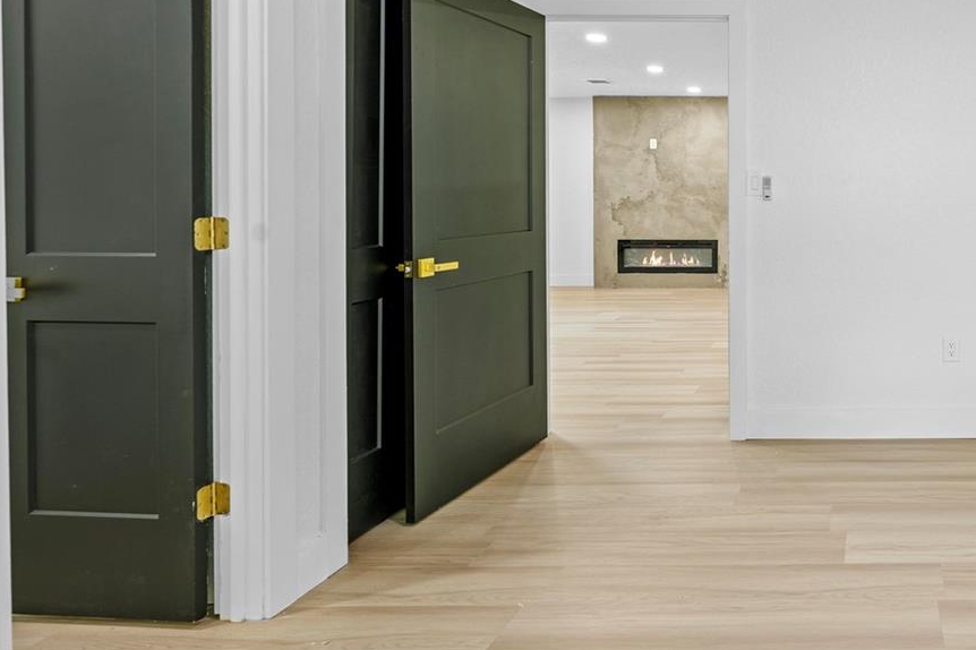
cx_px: 902
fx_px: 705
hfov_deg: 58.0
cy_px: 209
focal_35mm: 26
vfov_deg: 48.6
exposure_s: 1.3
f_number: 8
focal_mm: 14
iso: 250
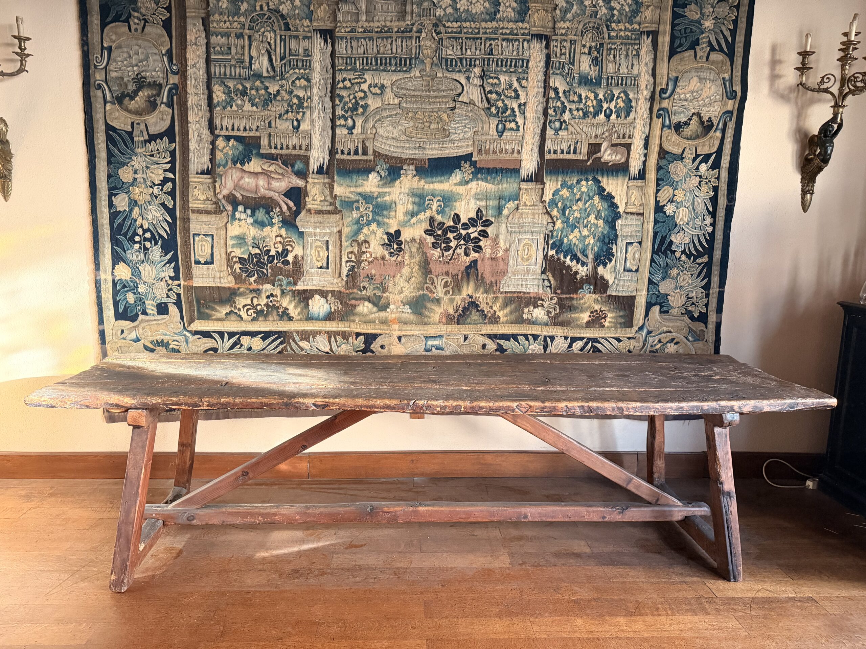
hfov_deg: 71.6
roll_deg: -0.5
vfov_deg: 56.8
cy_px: 324
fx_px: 600
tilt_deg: -9.9
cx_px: 433
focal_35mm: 24
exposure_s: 1/57
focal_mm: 6.76
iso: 800
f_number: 1.78
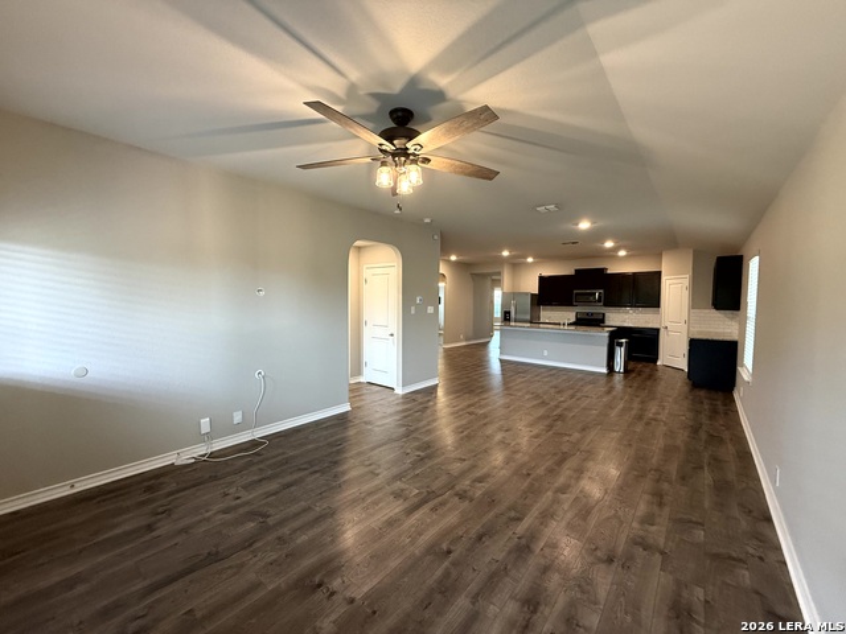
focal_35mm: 14
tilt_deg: -1.4
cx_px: 423
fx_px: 342
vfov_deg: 85.7
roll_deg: +0.4
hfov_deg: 102.1
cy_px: 317
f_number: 2.2
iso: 250
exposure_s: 1/60
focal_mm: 2.22
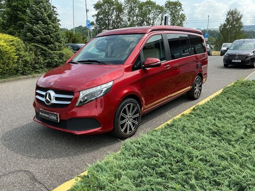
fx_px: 214
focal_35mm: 29
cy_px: 96
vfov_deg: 48.2
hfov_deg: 61.7
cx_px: 128
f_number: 1.8
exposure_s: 1/770
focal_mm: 3
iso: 25
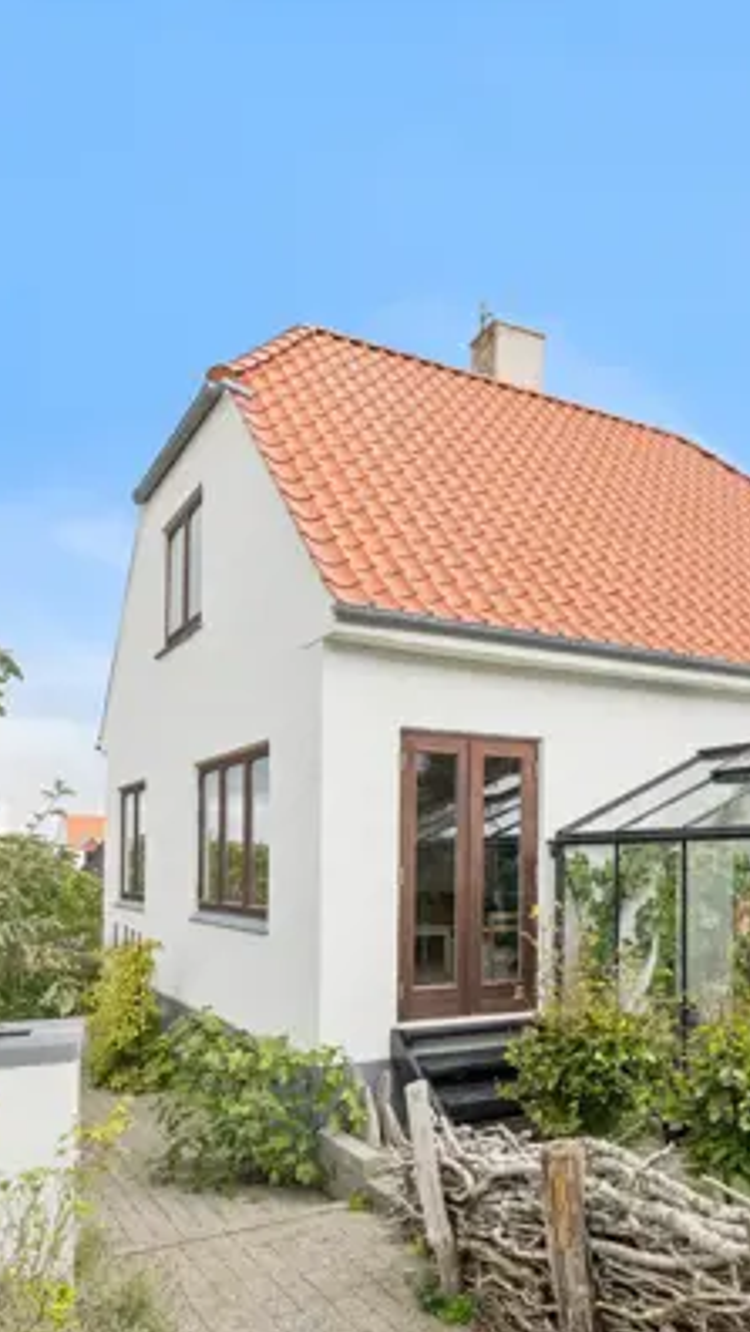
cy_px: 663
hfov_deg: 41.3
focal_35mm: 27
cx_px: 552
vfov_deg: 69.1
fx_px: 968
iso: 200
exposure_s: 1/160
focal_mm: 11.5
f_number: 5
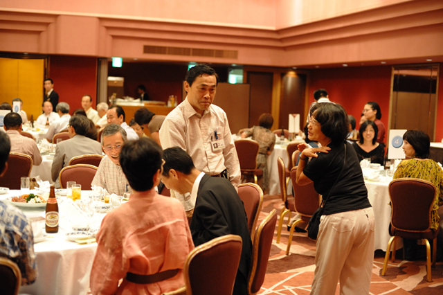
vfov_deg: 27.0
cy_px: 148
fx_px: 615
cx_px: 222
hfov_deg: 39.6
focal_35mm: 50
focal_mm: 50
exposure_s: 1/125
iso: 4000
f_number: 2.8
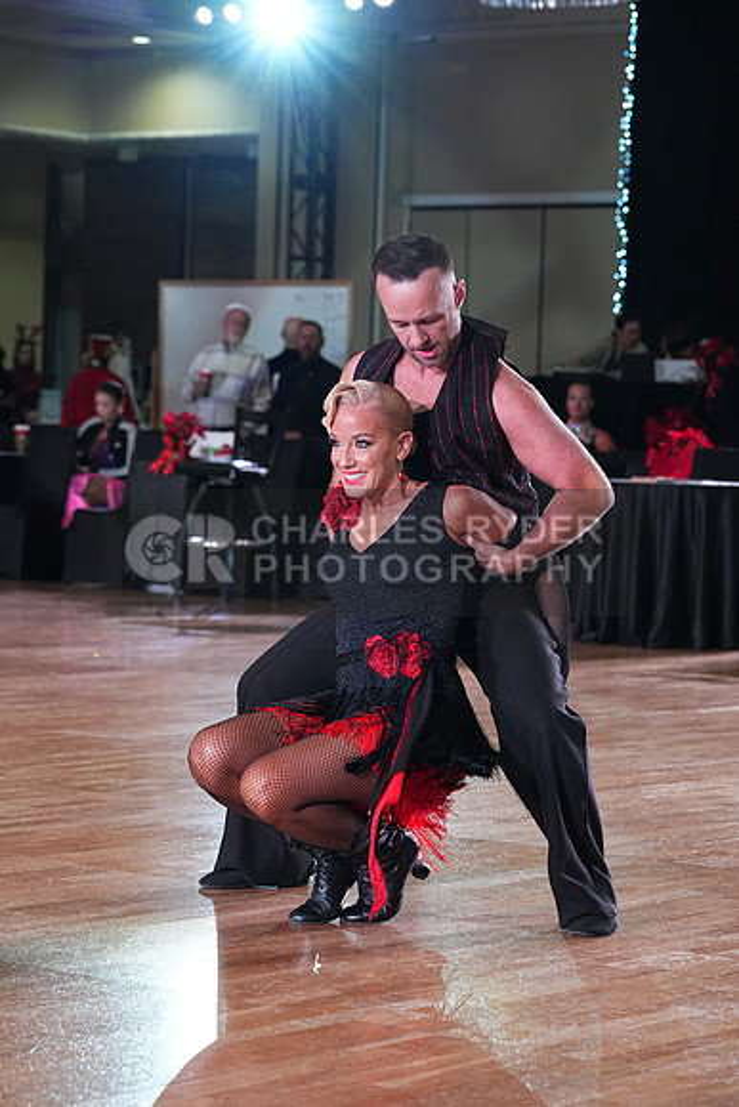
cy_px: 554
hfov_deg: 12.8
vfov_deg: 19.1
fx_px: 3292
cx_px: 370
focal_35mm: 107
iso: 6400
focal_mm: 107
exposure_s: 1/400
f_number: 5.6
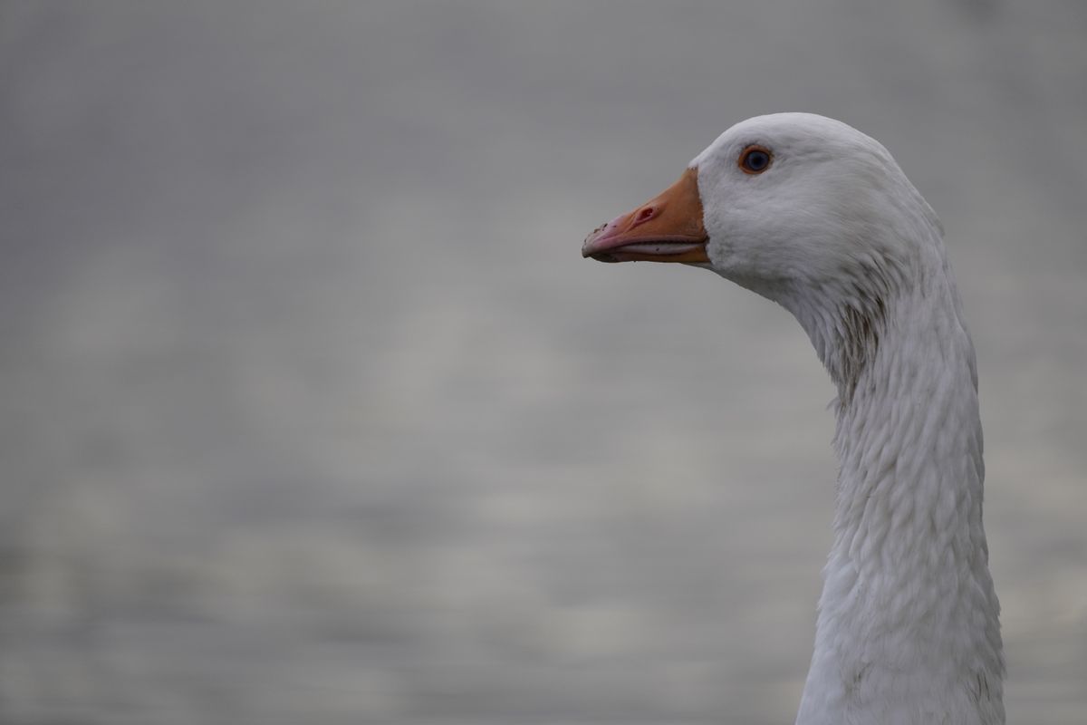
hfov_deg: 3.9
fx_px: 15851
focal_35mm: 525
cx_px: 544
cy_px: 362
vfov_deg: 2.6
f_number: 6.3
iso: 320
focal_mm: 350
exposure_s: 1/500
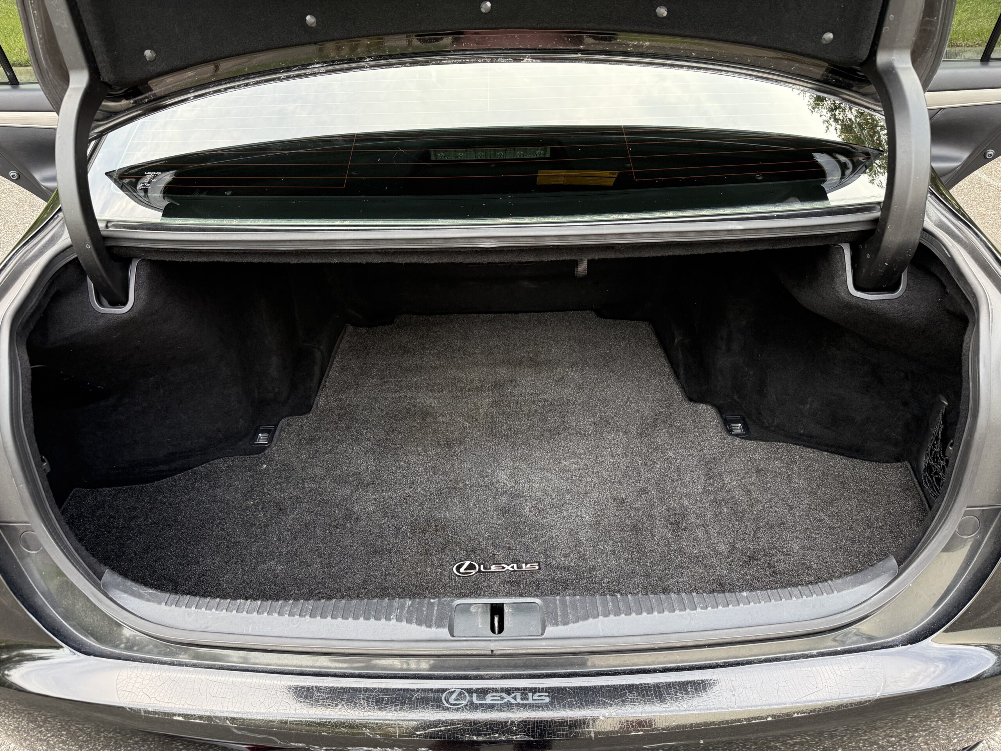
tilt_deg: -32.2
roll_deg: +1.5
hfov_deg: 71.6
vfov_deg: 56.8
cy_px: 376
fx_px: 694
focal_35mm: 24
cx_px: 500
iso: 200
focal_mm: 6.76
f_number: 1.78
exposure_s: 1/119
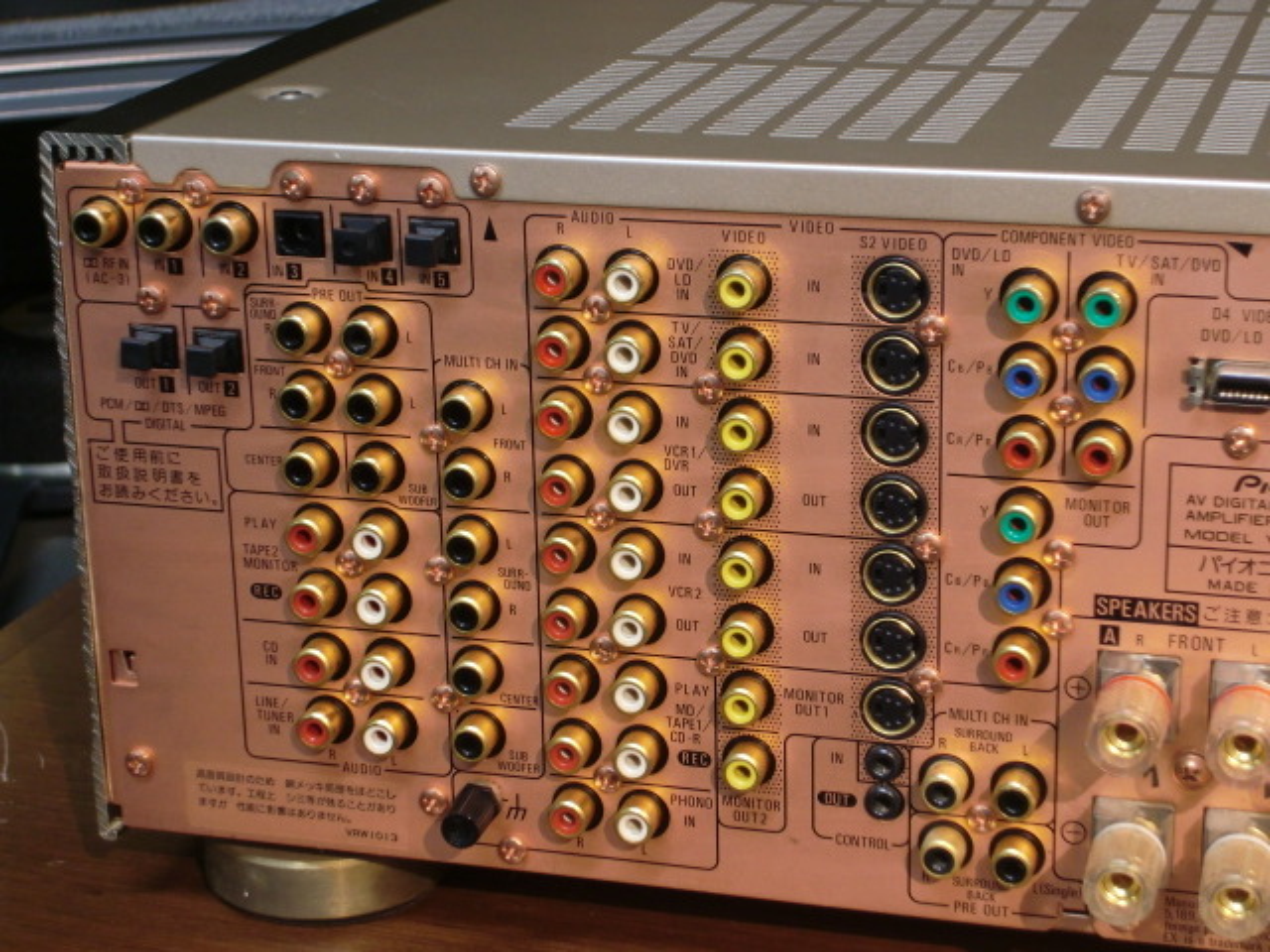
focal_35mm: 79
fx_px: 2898
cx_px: 635
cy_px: 476
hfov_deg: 24.7
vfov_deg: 18.7
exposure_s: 1/10
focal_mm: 13.9
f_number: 4.6
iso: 200
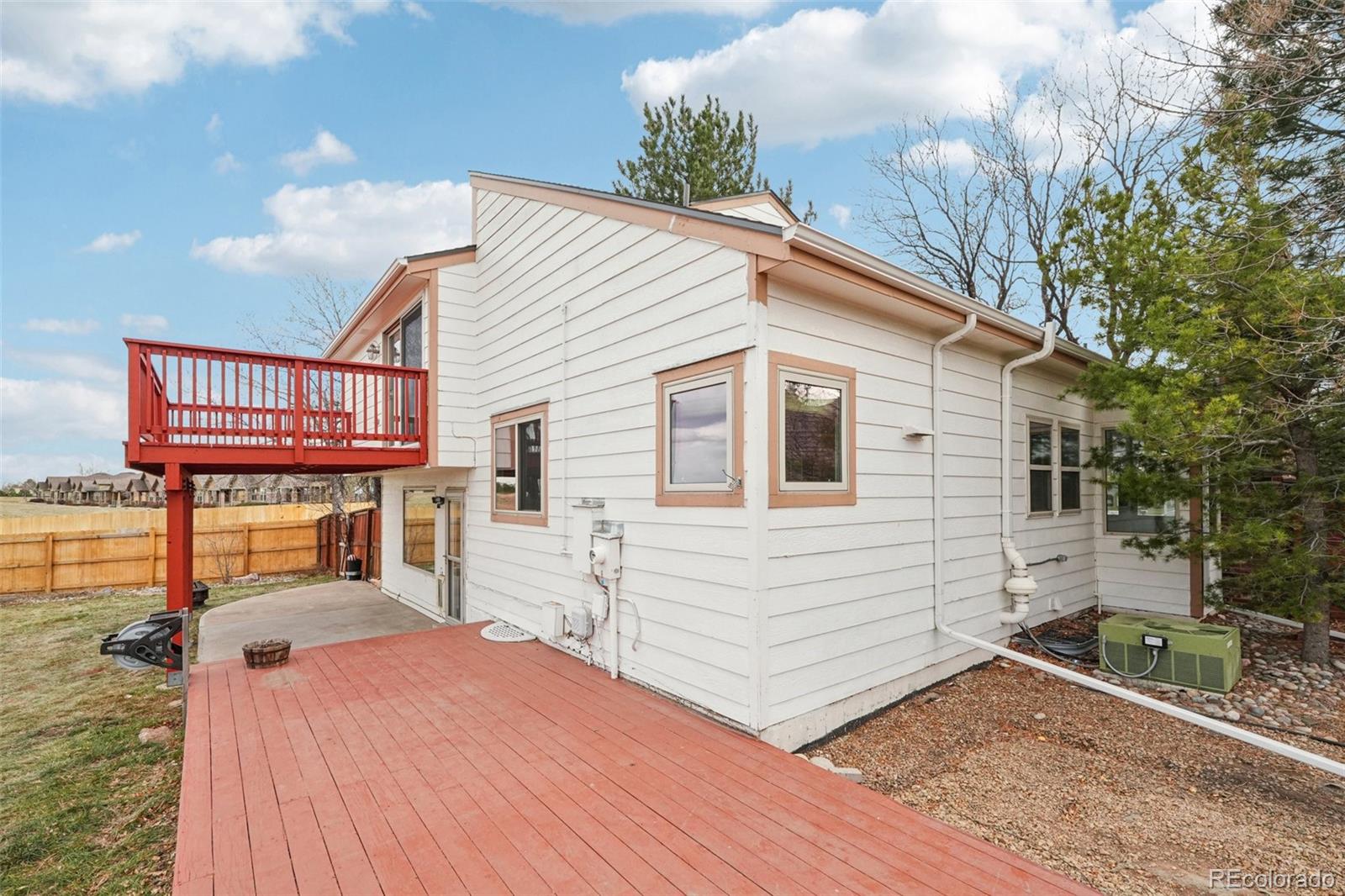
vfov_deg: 77.3
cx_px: 672
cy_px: 448
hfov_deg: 100.4
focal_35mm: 15
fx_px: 560
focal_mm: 10
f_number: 8
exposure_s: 1/320
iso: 800
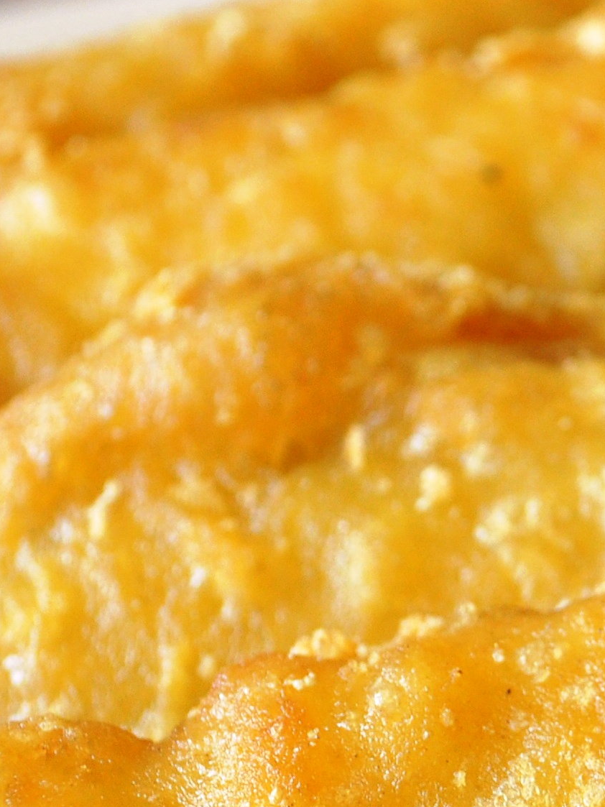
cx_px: 815
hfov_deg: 11.9
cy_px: 528
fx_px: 2820
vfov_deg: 16.3
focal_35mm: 121
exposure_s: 1/60
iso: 640
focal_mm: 22
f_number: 5.6
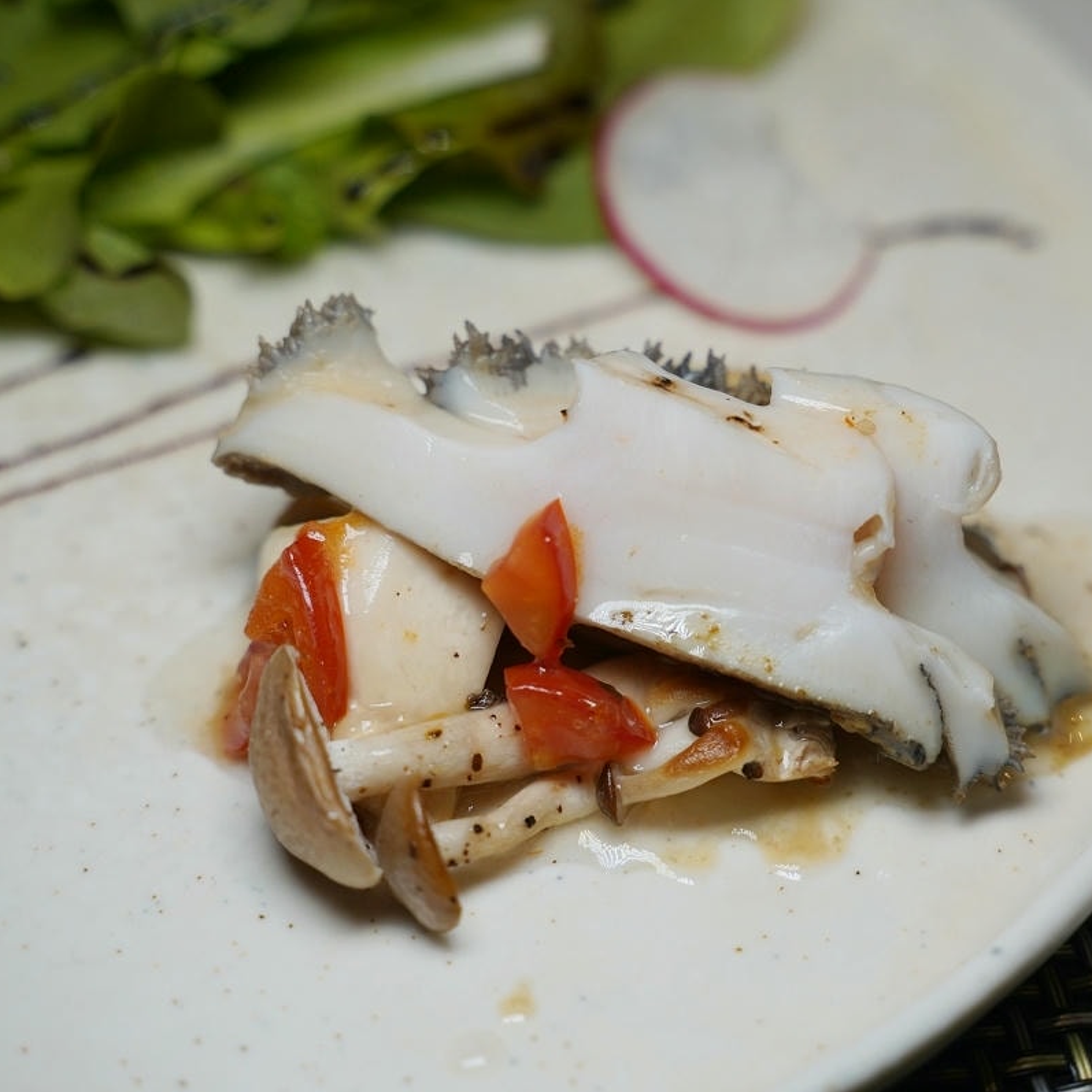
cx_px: 699
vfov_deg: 18.1
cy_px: 545
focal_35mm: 96
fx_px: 3426
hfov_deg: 18.1
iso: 100
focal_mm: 75
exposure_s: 1/100
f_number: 4.5
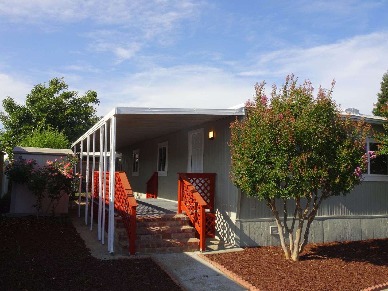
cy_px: 147
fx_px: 347
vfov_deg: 45.4
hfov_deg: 58.3
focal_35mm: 31
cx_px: 192
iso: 80
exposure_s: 1/640
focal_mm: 5.09
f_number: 4
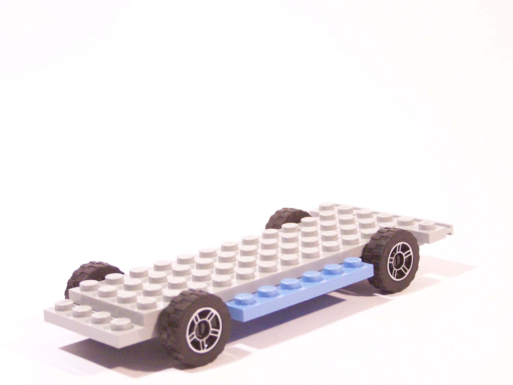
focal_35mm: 78
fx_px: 1156
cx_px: 252
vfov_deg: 18.9
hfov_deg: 25.0
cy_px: 212
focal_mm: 11.1
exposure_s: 1/30
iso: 400
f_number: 3.2
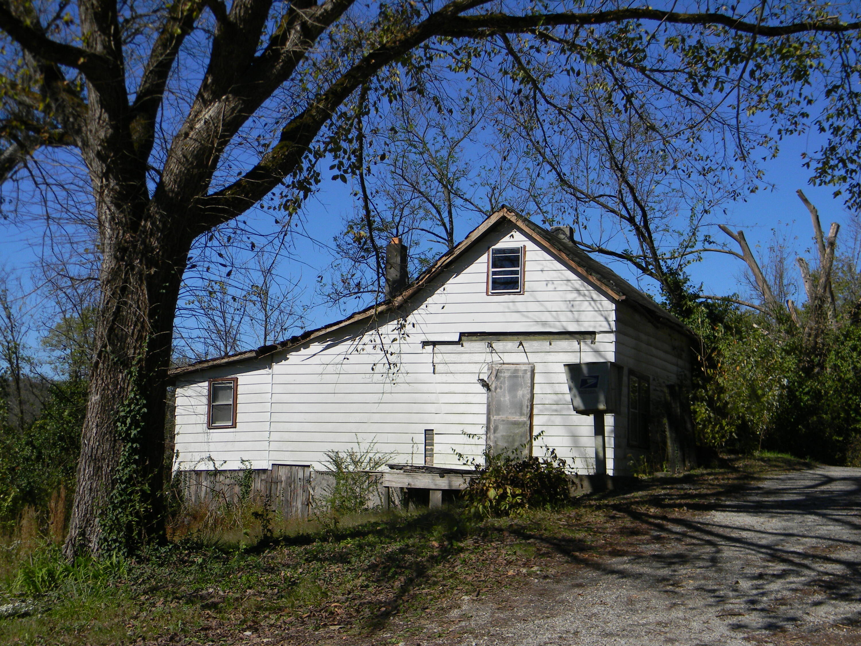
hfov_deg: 40.4
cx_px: 430
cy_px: 323
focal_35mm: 47
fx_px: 1169
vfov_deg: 30.9
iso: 80
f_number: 7.8
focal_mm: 8.6
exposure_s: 1/425
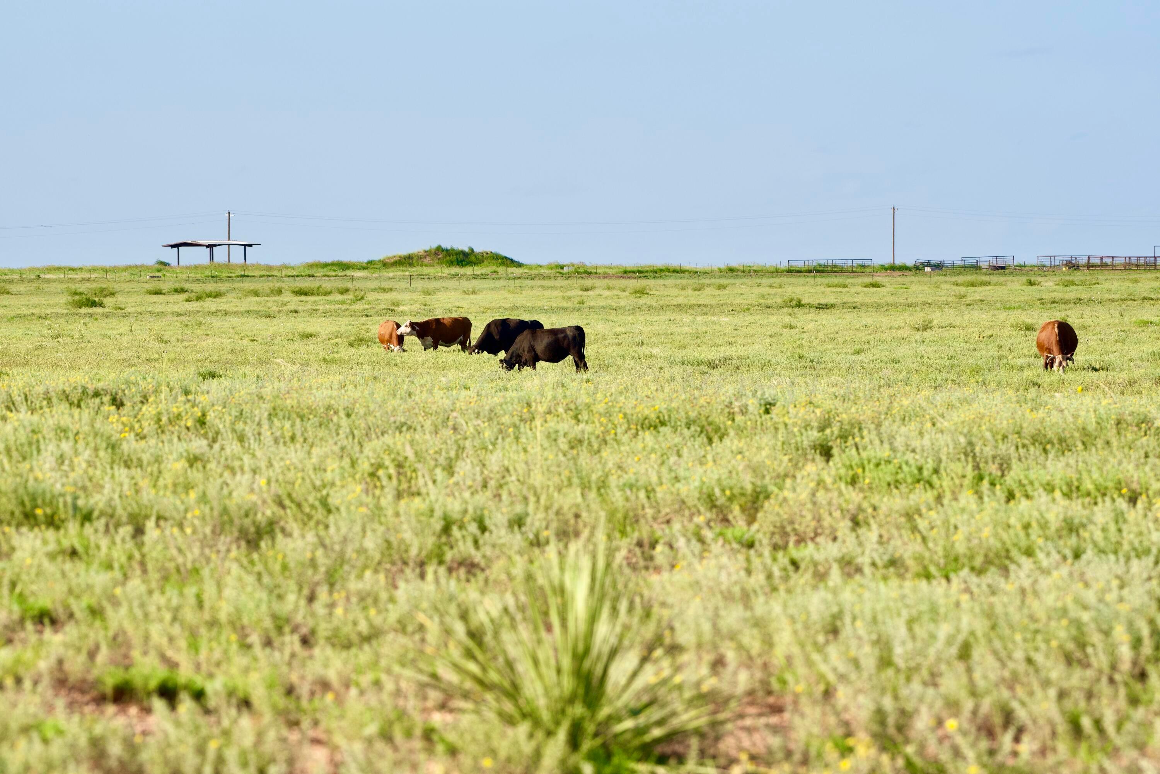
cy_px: 387
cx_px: 580
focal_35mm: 200
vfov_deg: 6.9
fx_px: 6446
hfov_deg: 10.3
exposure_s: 1/1000
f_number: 8
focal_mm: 200
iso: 400
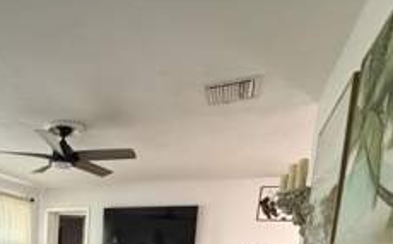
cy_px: 289
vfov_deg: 33.4
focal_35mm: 31
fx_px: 332
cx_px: 73
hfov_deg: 56.4
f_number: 2.2
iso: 640
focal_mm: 2.22
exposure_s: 1/60
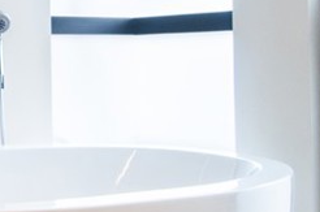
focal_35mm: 75
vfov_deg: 17.9
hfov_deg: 21.5
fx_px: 665
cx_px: -193
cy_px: 27
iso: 200
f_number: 9
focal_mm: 12
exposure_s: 1/50
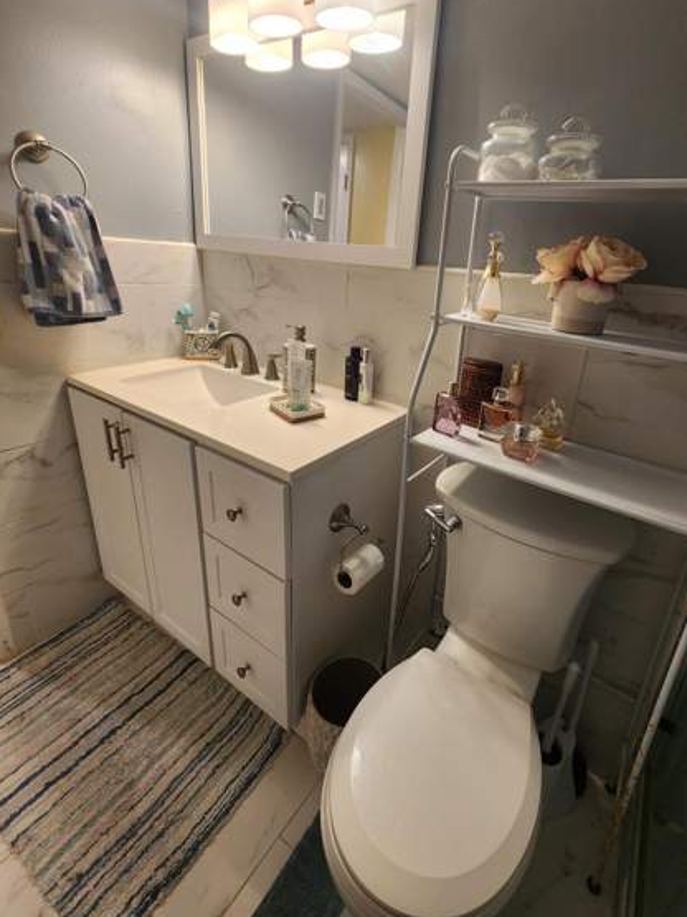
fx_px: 397
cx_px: 393
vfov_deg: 97.7
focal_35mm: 15
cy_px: 403
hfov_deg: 81.2
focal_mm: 2.2
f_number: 2.2
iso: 100
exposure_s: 1/60
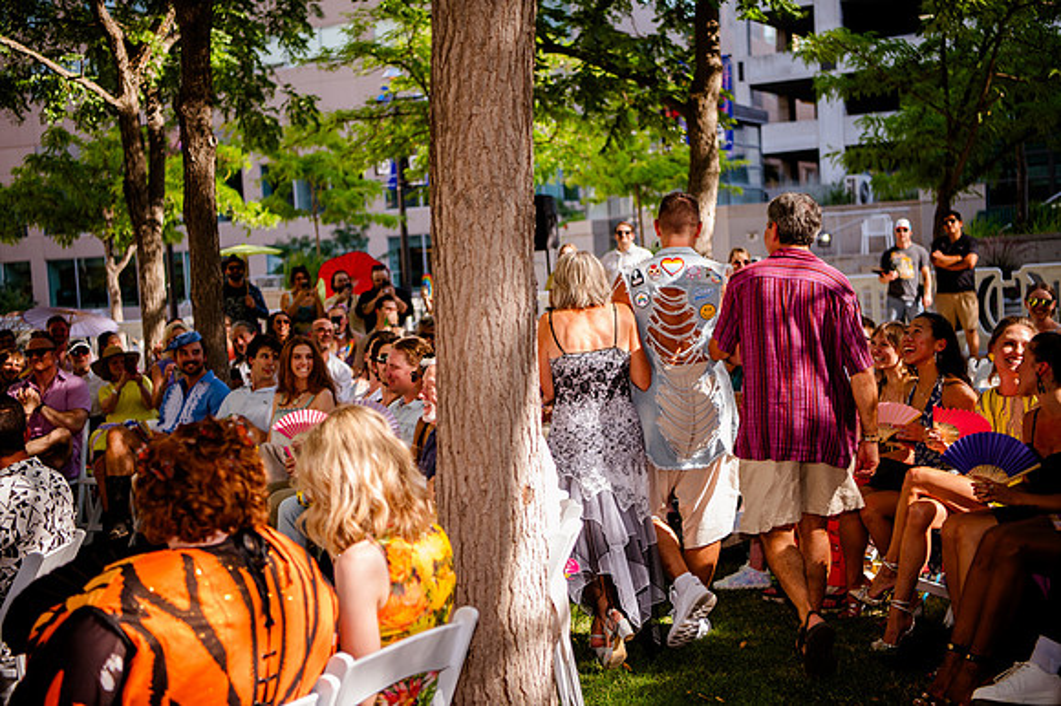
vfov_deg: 26.0
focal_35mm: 52
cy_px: 353
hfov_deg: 38.2
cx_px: 530
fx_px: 1532
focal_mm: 52
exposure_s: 1/500
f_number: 2.8
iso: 200
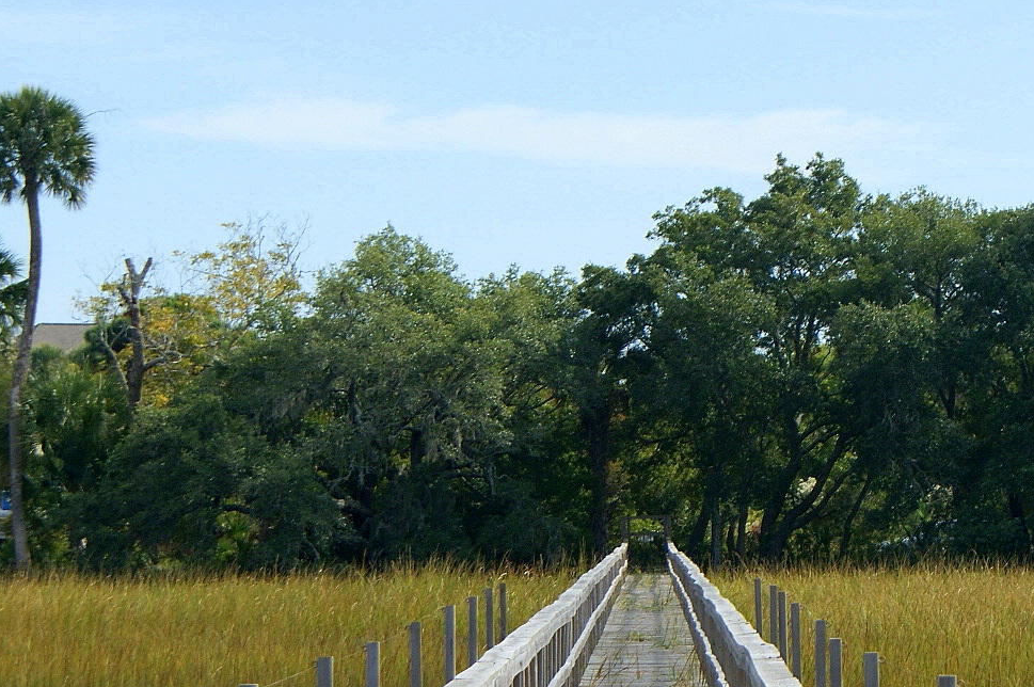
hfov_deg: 8.3
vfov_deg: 5.5
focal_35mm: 248
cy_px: 475
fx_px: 7116
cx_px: 1061
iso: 100
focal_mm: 70
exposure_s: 1/160
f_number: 10
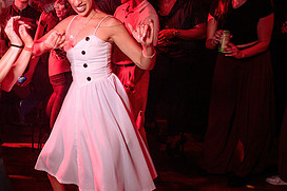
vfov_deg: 25.0
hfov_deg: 34.4
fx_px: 430
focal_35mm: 54
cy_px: 102
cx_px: 17
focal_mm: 24
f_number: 3.2
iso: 800
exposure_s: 1/40
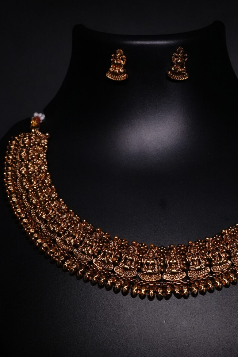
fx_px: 764
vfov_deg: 25.8
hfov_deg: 17.6
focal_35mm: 77
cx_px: 180
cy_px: 288
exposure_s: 1/125
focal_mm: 35
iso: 5000
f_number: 10
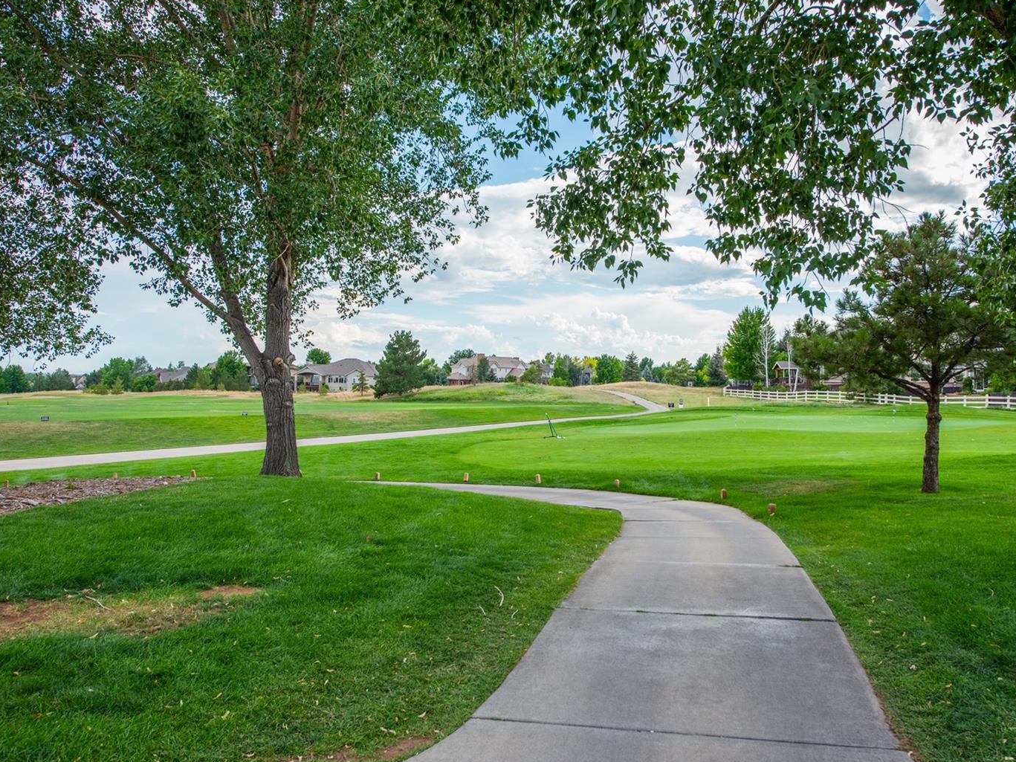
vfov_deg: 51.3
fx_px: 792
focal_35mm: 27
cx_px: 580
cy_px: 381
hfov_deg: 65.0
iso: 400
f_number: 8
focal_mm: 24
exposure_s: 1/400
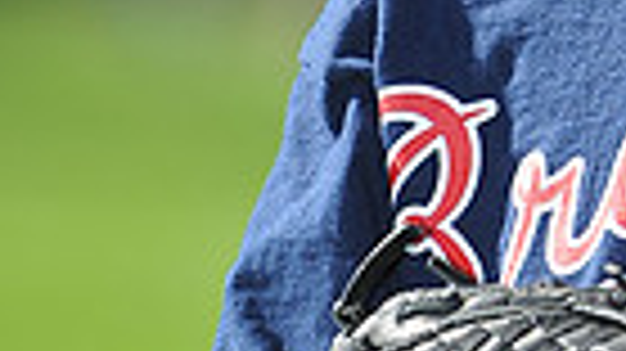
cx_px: 784
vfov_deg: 1.4
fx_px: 14483
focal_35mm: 873
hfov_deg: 2.5
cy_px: -328
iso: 200
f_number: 4.5
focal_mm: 200
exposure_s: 1/800
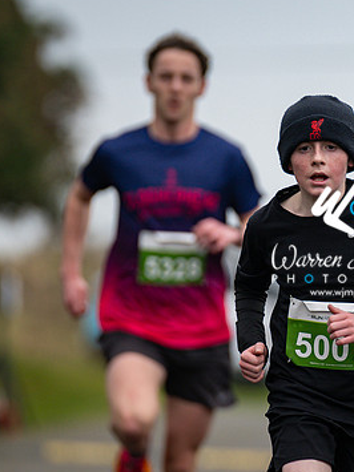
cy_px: 237
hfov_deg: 2.1
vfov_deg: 2.8
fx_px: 9632
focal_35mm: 706
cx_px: 358
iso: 250
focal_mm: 300
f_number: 2.8
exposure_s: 1/1600
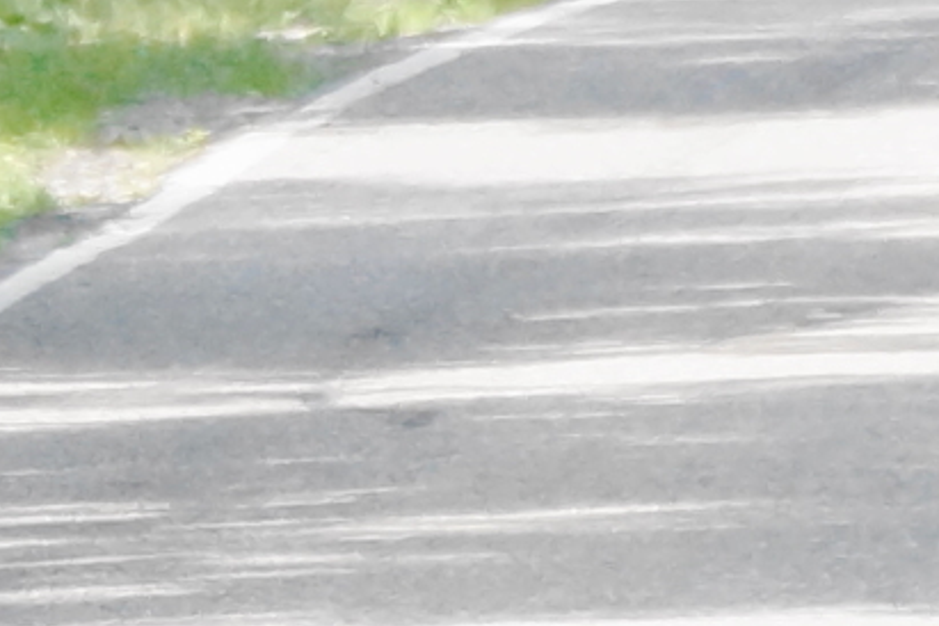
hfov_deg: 2.3
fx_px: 23760
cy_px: 233
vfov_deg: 1.5
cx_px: 195
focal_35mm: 911
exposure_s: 1/400
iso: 1250
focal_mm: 250
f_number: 6.3
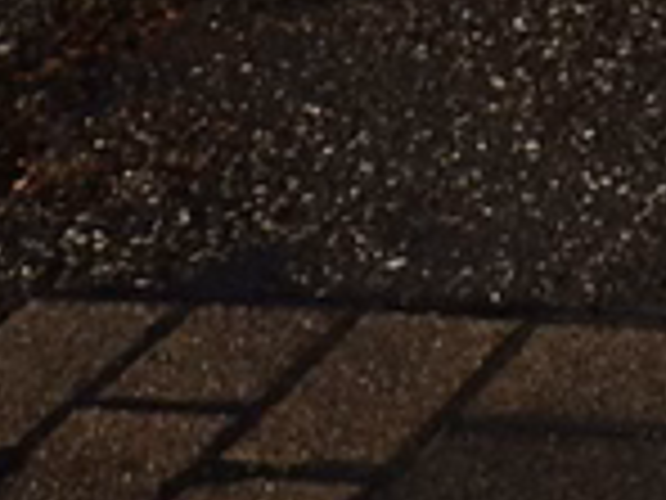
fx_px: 2597
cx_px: 1629
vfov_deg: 9.9
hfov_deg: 11.8
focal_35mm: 135
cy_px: -622
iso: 125
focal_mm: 4.5
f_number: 3.7
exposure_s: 1/800
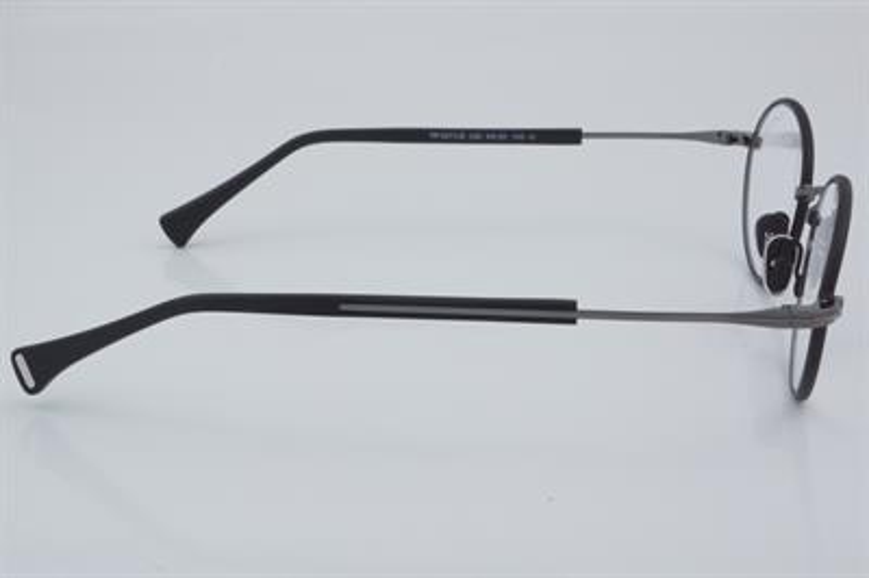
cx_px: 434
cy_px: 289
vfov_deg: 20.1
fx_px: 1628
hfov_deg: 29.9
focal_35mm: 68
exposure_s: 1/4
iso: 100
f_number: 32
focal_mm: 45
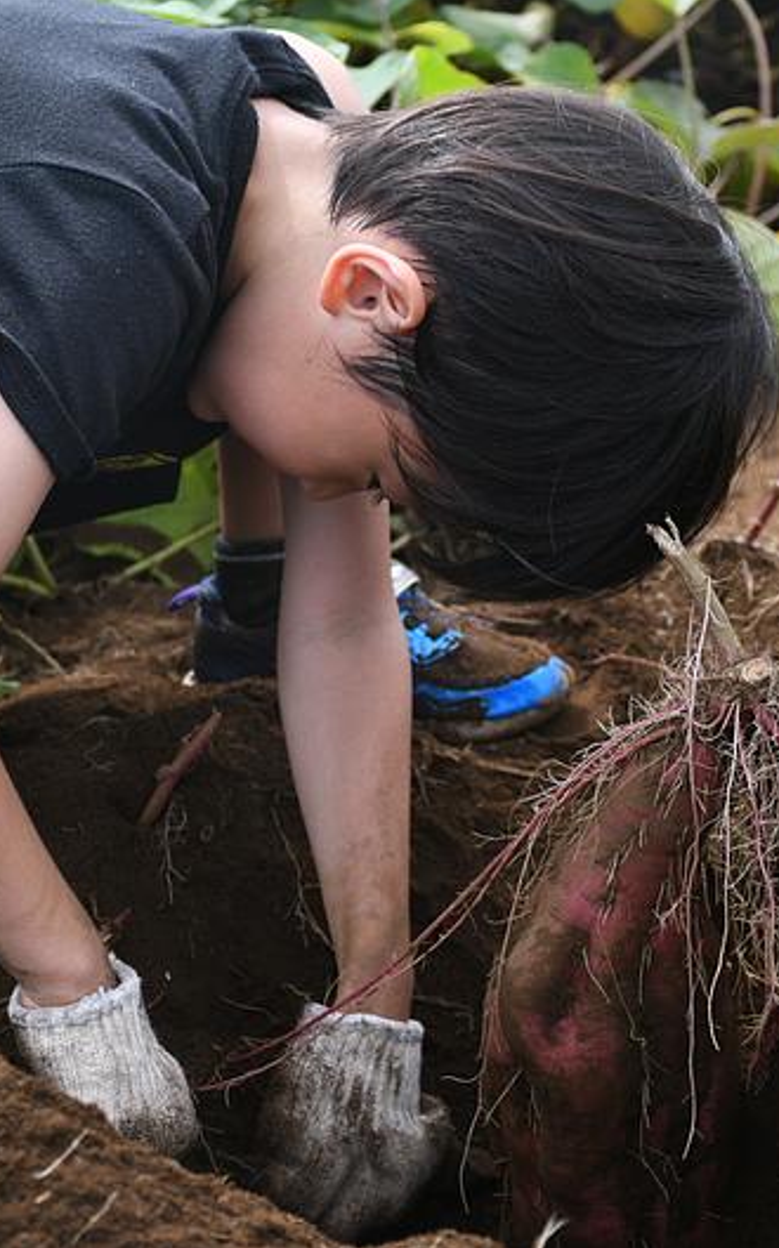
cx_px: 399
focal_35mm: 111
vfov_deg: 18.8
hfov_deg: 11.8
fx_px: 3776
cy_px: 624
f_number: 4.5
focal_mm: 48
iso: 1250
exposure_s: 1/3200
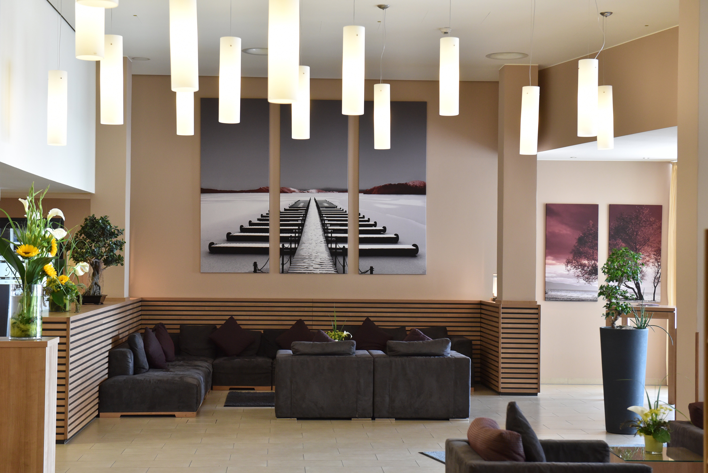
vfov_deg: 22.6
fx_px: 1180
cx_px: 354
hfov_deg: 33.4
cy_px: 236
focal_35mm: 60
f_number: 5
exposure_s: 1/160
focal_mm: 60
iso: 2500
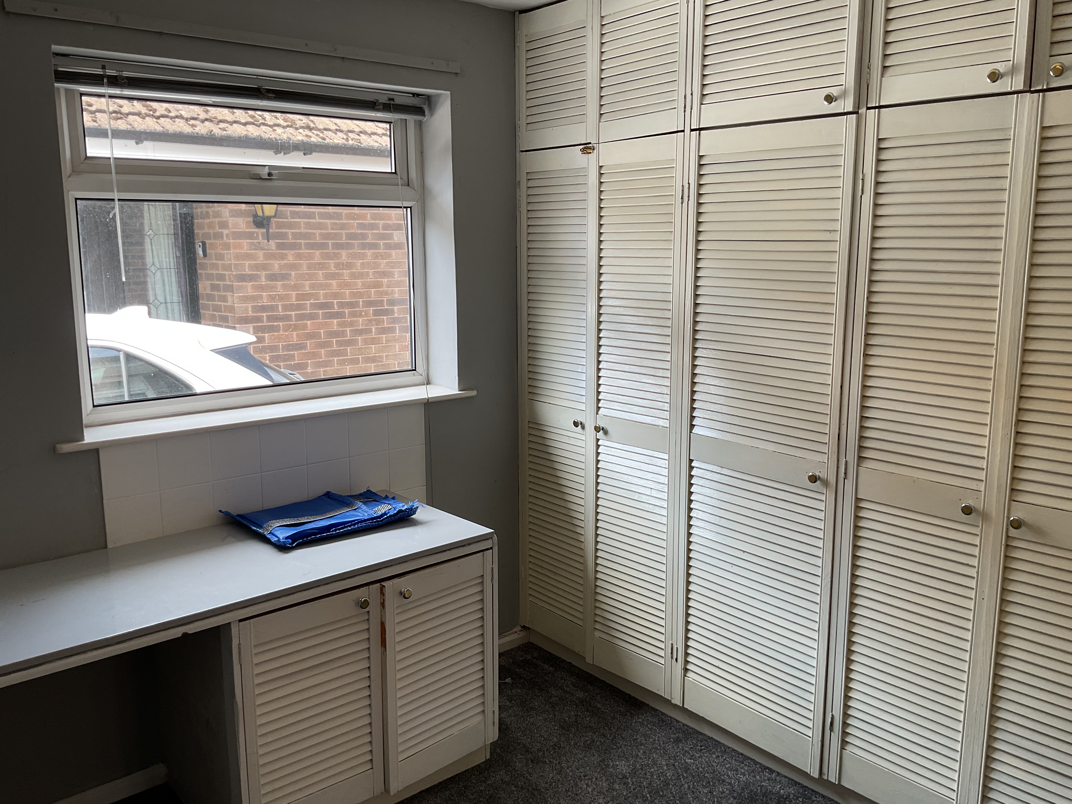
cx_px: 536
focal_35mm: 29
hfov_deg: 61.7
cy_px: 402
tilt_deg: -10.4
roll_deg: +0.1
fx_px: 898
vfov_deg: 48.2
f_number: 1.8
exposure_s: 1/120
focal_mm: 3
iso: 25
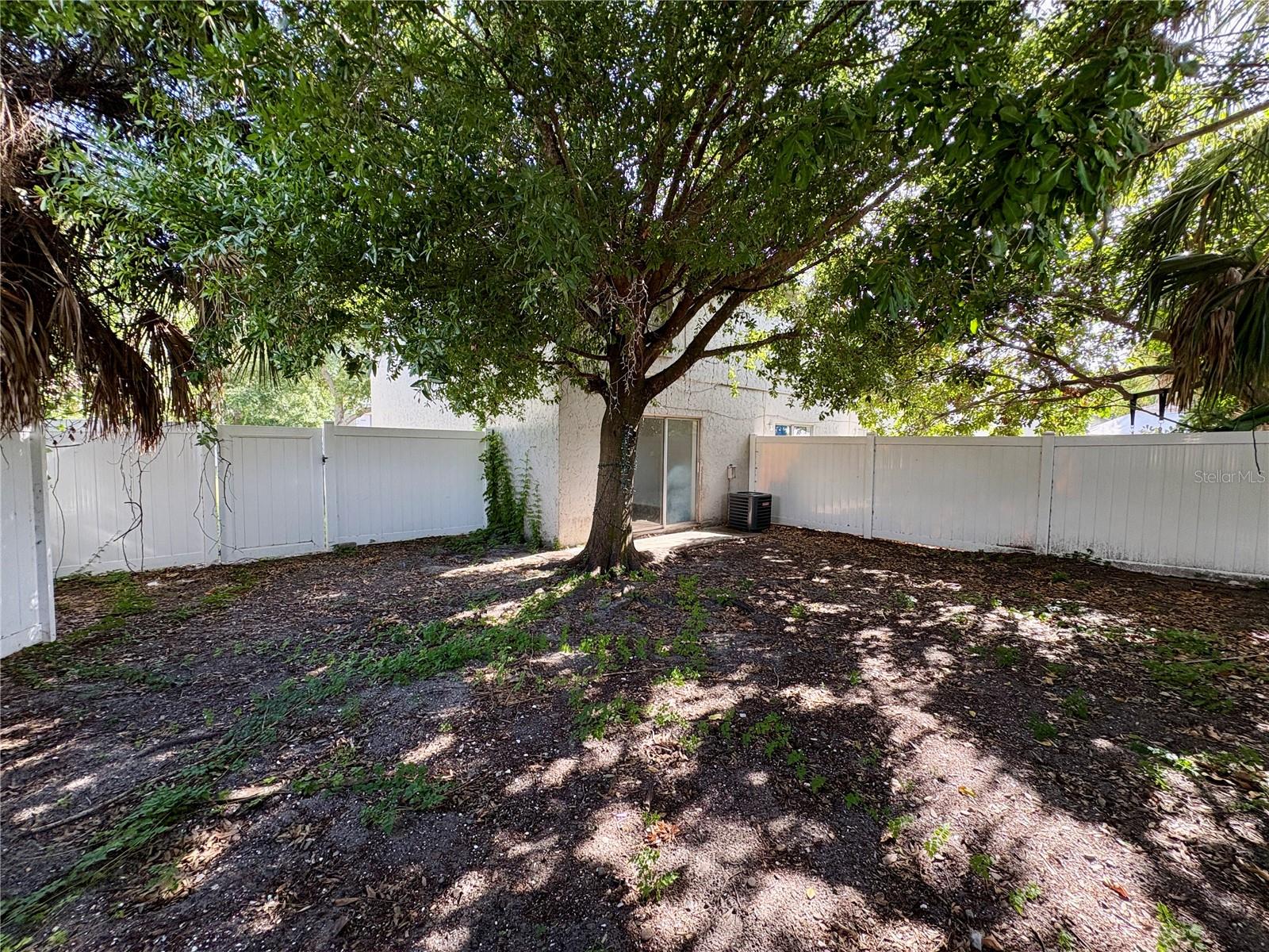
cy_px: 476
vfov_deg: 85.7
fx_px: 513
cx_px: 634
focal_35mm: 14
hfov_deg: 102.1
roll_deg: +0.3
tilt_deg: -3.3
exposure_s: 1/102
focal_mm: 2.22
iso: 80
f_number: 2.2
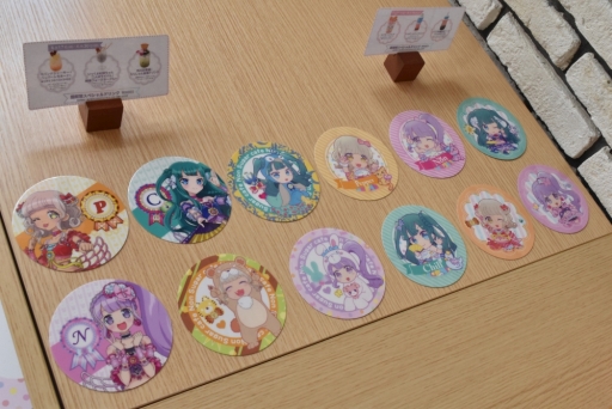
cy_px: 204
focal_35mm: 42
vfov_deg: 31.9
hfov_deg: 46.4
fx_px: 714
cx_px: 306
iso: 1000
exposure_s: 1/80
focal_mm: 28
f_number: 13
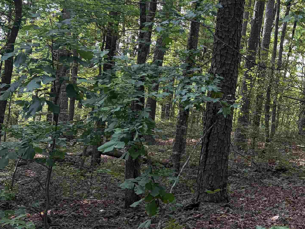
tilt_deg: +4.6
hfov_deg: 31.6
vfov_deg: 26.1
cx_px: 309
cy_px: 114
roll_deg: -6.3
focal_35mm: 56
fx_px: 493
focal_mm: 5.96
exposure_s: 1/209
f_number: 1.6
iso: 125
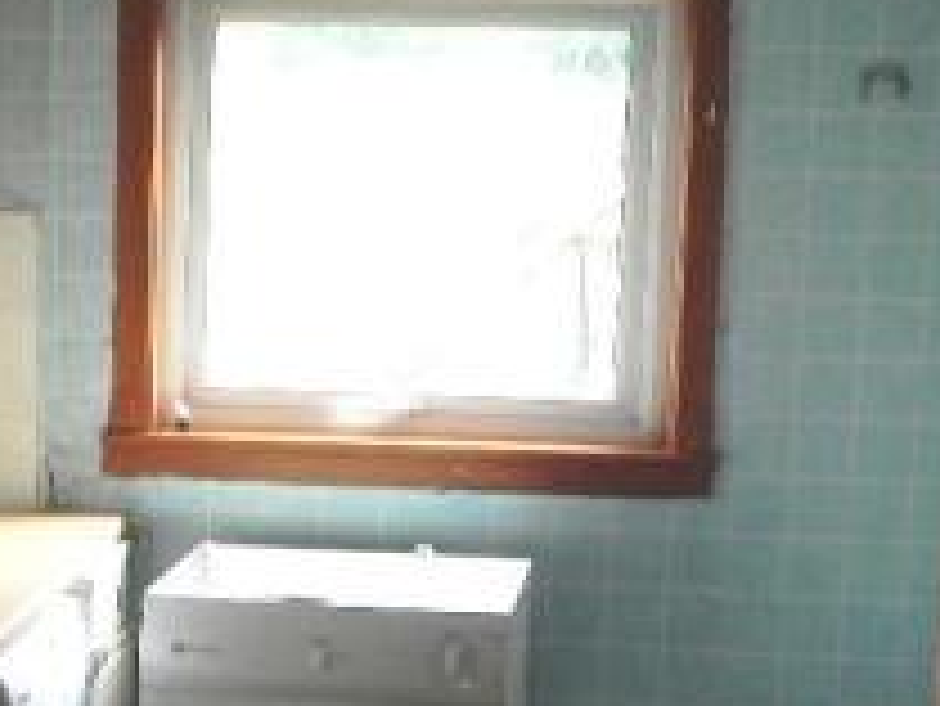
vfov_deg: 15.9
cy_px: 591
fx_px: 2500
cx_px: 137
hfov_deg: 20.9
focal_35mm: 92
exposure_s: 1/73.7
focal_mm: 5.9
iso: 160
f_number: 3.5
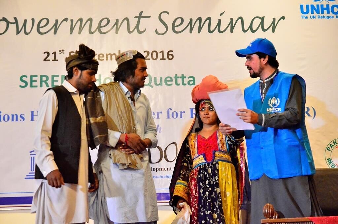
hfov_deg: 27.0
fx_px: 703
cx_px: 169
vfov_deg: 18.1
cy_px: 112
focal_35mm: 75
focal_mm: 50
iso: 6400
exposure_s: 1/100
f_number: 5
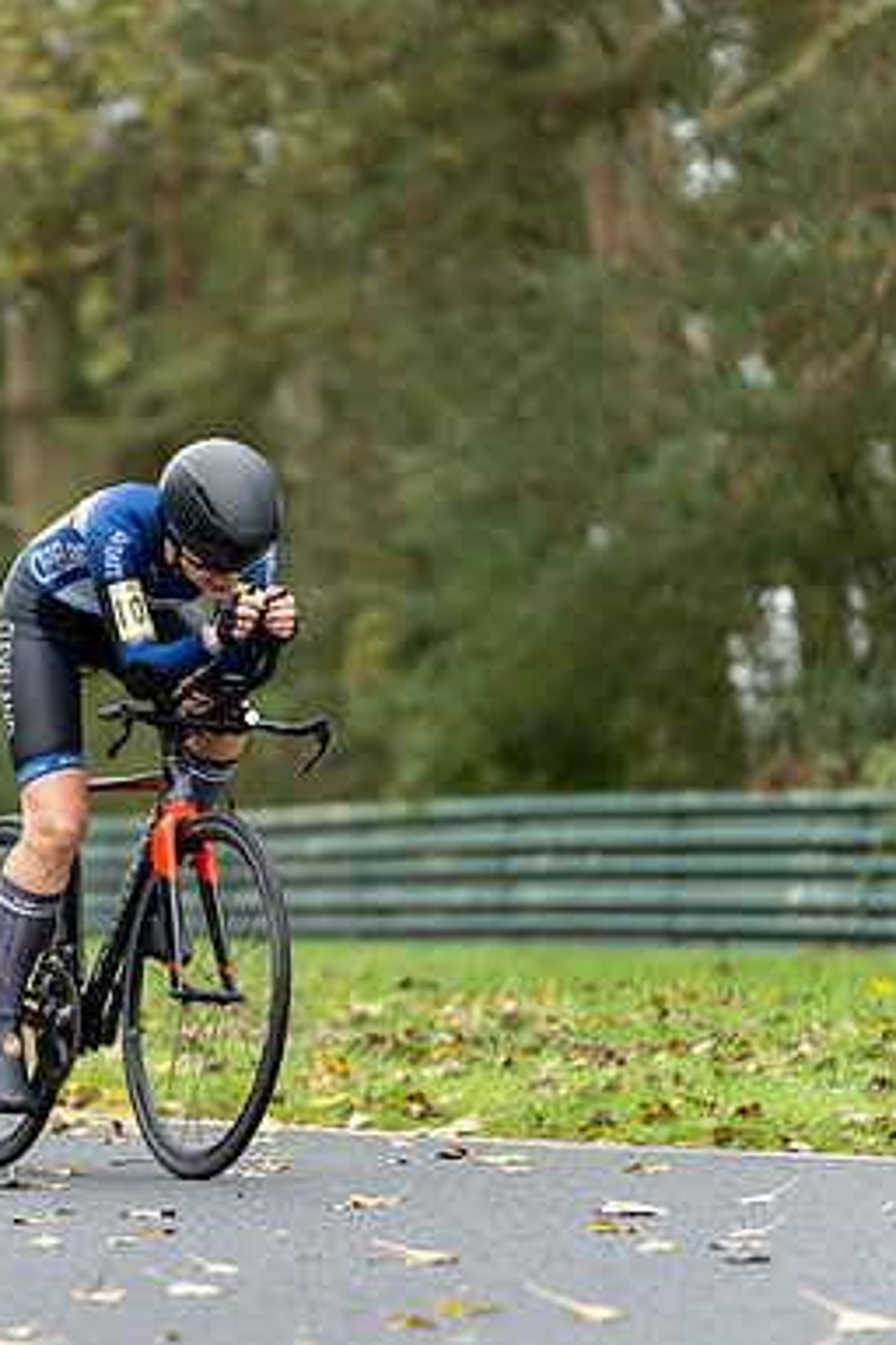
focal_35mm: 237
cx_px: 133
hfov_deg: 5.8
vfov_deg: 8.7
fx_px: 8847
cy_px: 674
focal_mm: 157
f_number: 2.8
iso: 1000
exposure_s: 1/1000
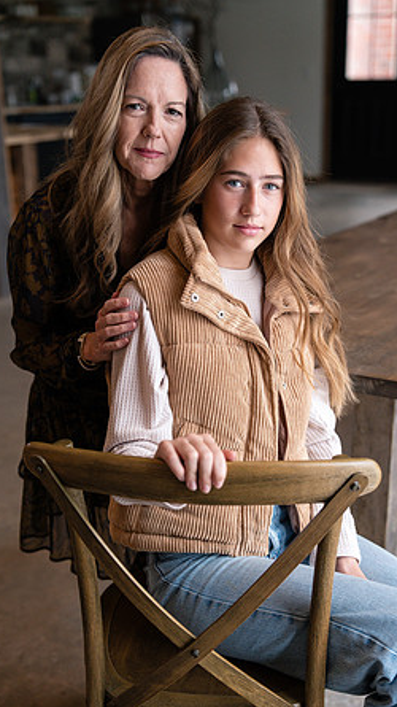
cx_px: 218
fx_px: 993
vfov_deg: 39.2
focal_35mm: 53
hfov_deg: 22.6
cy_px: 356
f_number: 2.8
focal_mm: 50
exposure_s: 1/250
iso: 1250
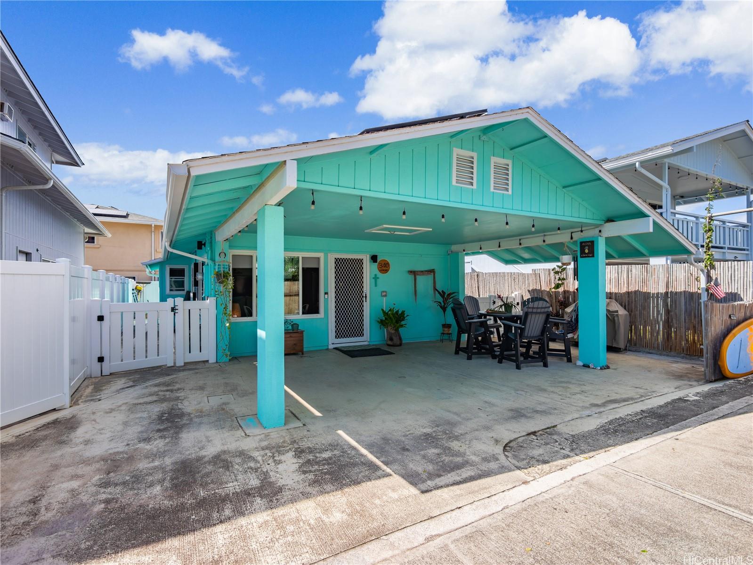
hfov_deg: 87.7
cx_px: 376
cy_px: 282
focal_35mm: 18
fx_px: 392
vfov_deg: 71.6
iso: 200
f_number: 4
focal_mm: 9
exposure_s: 1/6400
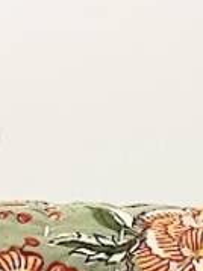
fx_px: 1456
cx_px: 120
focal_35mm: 186
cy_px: 671
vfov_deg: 9.4
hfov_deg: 8.0
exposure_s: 1/60
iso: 200
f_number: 1.6
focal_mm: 5.1
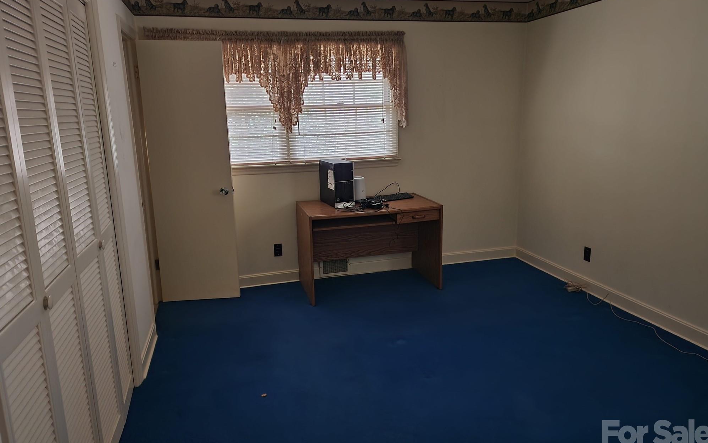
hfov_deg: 72.5
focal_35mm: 25
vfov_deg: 49.3
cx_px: 352
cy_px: 217
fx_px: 482
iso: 320
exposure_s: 1/9.99
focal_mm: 6.4
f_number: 1.8
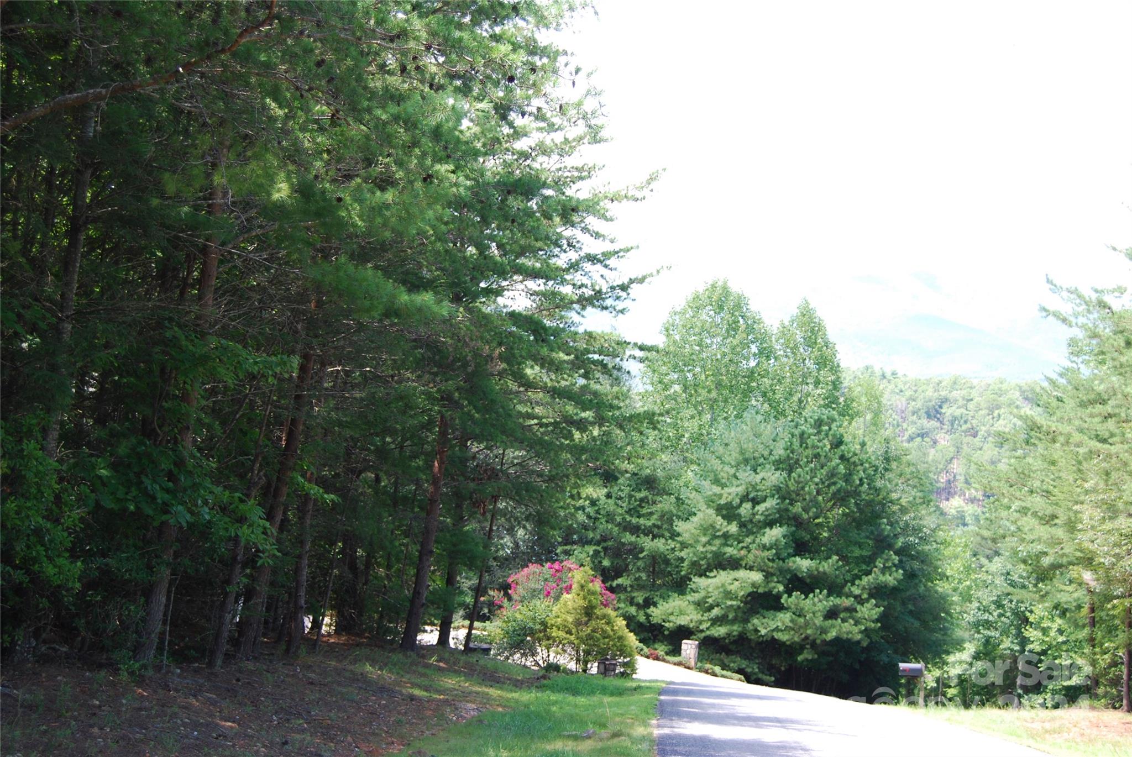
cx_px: 566
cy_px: 378
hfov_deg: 42.3
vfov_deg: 29.0
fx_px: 1464
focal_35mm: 46
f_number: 5
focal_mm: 31
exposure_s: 1/100
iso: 200
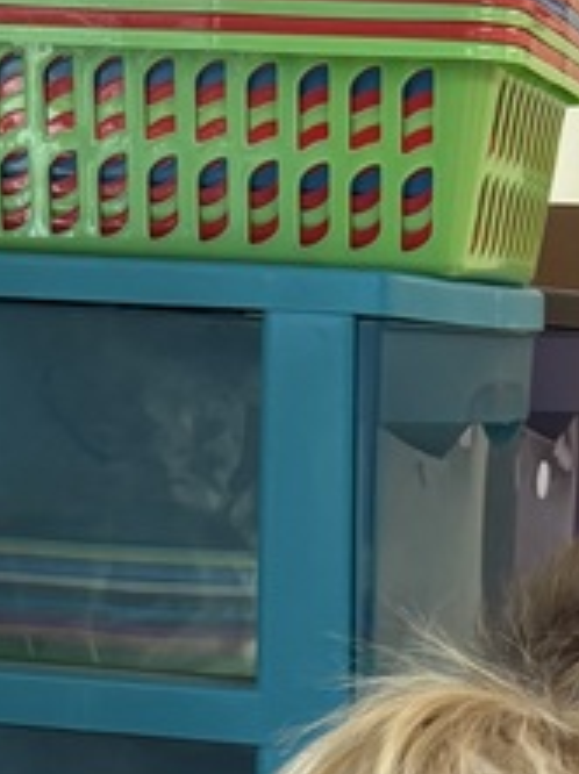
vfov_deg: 13.2
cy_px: 1722
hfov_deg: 12.3
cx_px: 474
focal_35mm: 120
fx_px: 2681
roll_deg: -4.6
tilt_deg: -27.6
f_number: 1.6
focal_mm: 5.96
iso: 80
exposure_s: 1/60
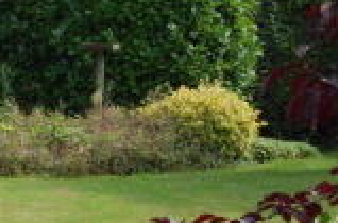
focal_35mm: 124
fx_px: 1161
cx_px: -187
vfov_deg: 11.0
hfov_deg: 15.2
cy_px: 49
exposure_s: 1/200
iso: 200
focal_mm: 20
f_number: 7.1
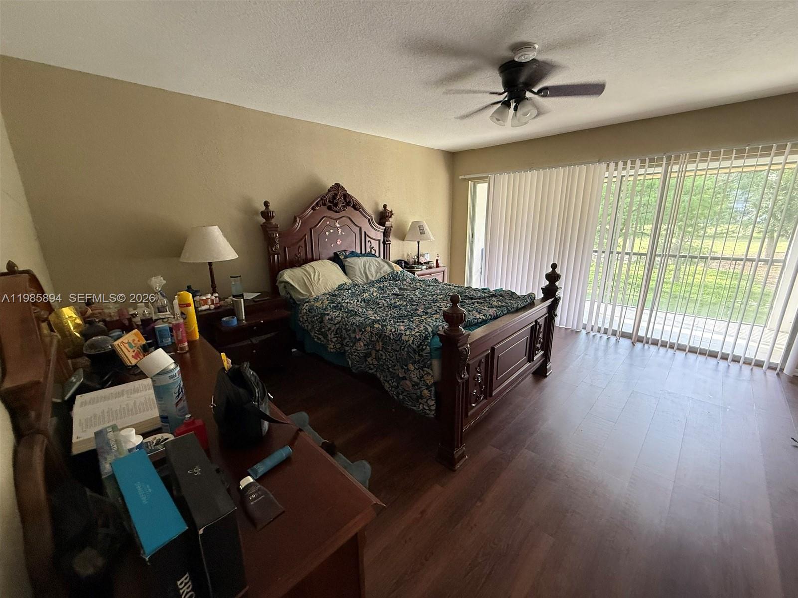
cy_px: 299
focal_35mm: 14
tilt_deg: -14.3
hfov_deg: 102.1
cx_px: 399
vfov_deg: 85.7
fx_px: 323
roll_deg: +0.0
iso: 320
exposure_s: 1/60
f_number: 2.2
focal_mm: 2.22
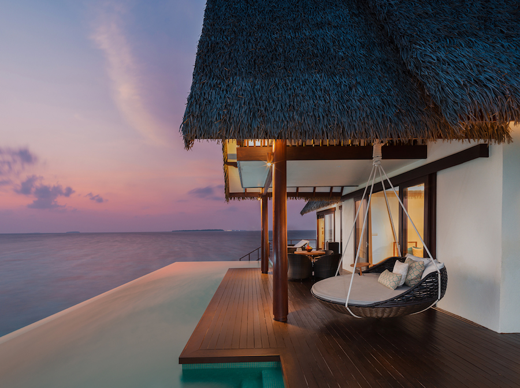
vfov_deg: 77.9
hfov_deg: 94.6
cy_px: 194
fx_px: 240
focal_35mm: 16
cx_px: 260
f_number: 8
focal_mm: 21
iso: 100
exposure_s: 40
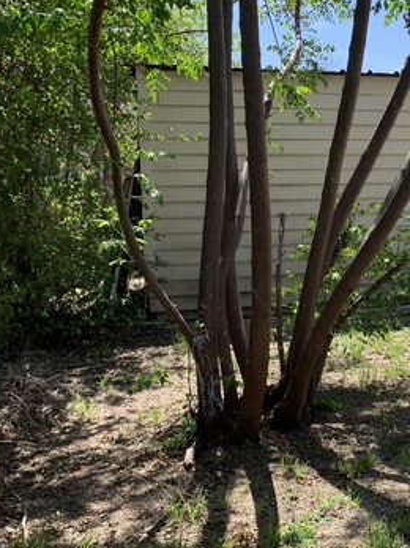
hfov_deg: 27.9
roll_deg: +2.4
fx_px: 758
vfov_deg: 39.6
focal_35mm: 48
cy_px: 243
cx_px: 435
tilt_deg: -6.6
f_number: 1.8
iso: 25
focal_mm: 4.25
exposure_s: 1/871
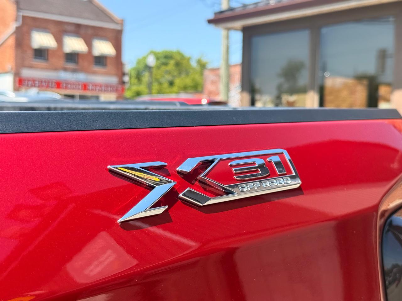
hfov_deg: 39.7
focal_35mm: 48
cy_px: 150
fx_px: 557
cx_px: 201
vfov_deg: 30.3
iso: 100
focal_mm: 6.76
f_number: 1.78
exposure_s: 1/1754
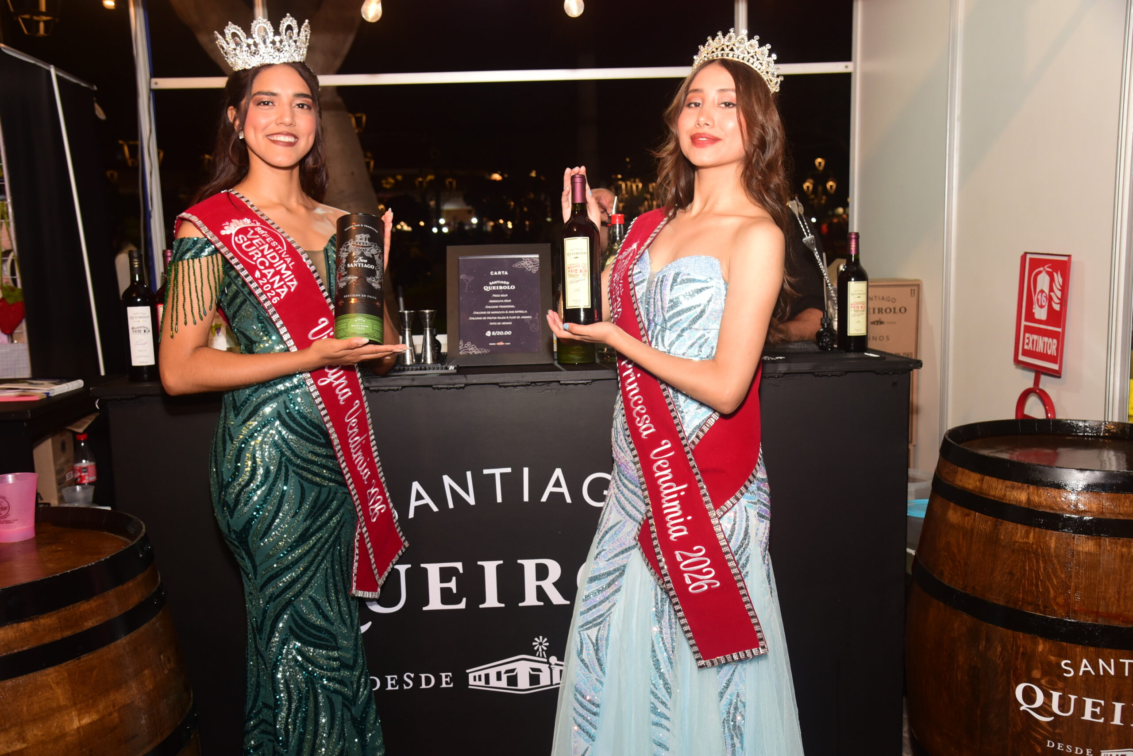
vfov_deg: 41.1
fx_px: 1007
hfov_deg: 58.7
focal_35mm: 32
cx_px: 566
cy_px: 378
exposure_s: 1/125
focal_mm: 32
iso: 1000
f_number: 6.3
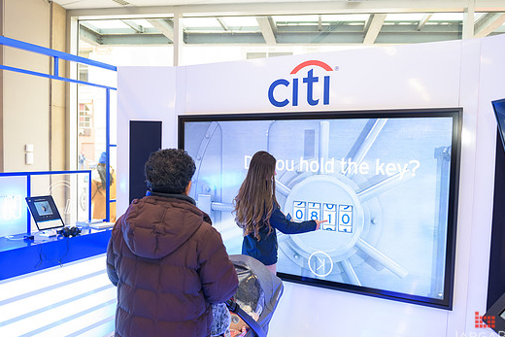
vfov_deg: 45.0
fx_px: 407
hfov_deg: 63.6
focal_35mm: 29
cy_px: 174
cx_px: 262
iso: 1000
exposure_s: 1/100
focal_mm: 26
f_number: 3.2
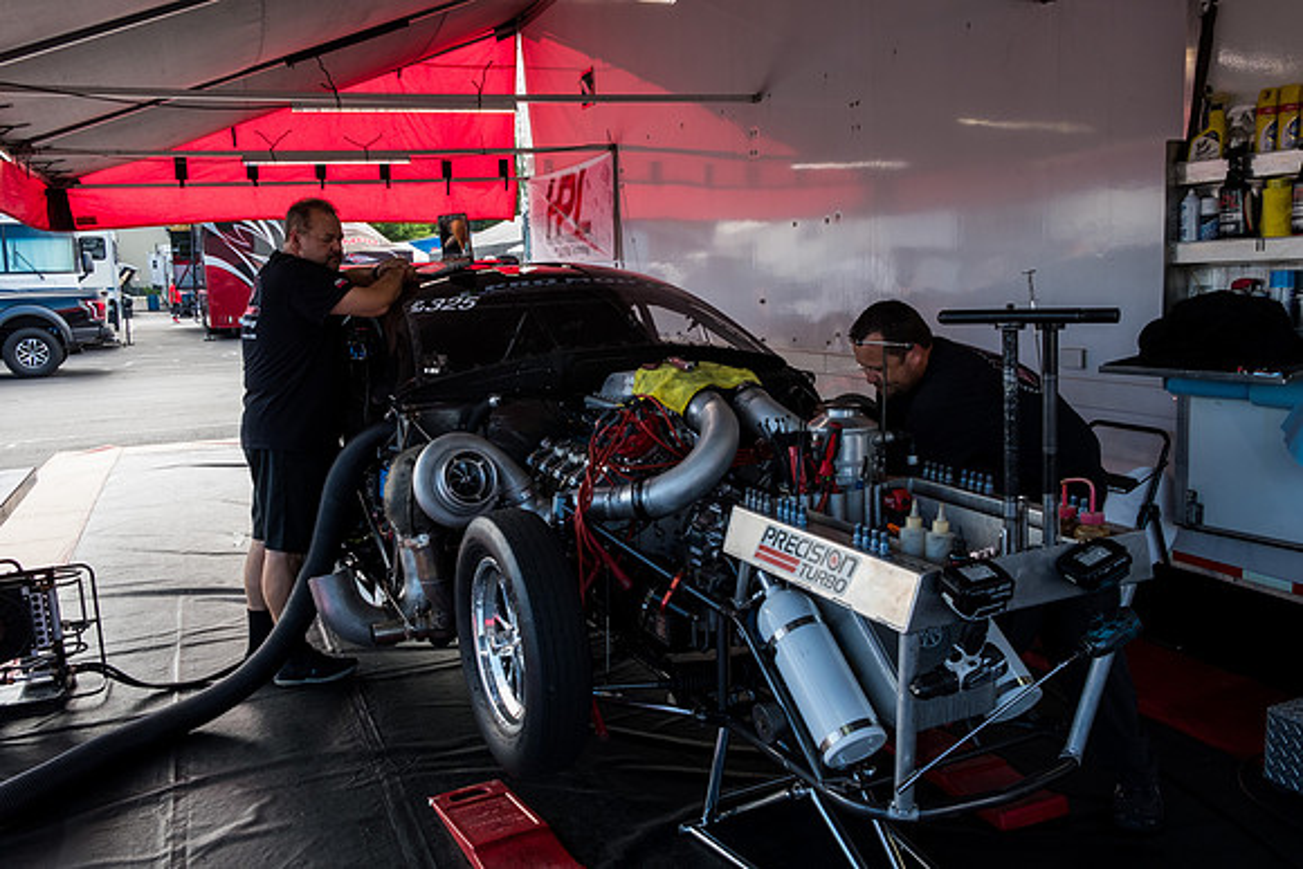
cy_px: 434
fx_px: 977
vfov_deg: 48.0
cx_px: 652
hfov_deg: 67.4
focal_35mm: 27
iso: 400
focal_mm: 18
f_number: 9
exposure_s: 1/80
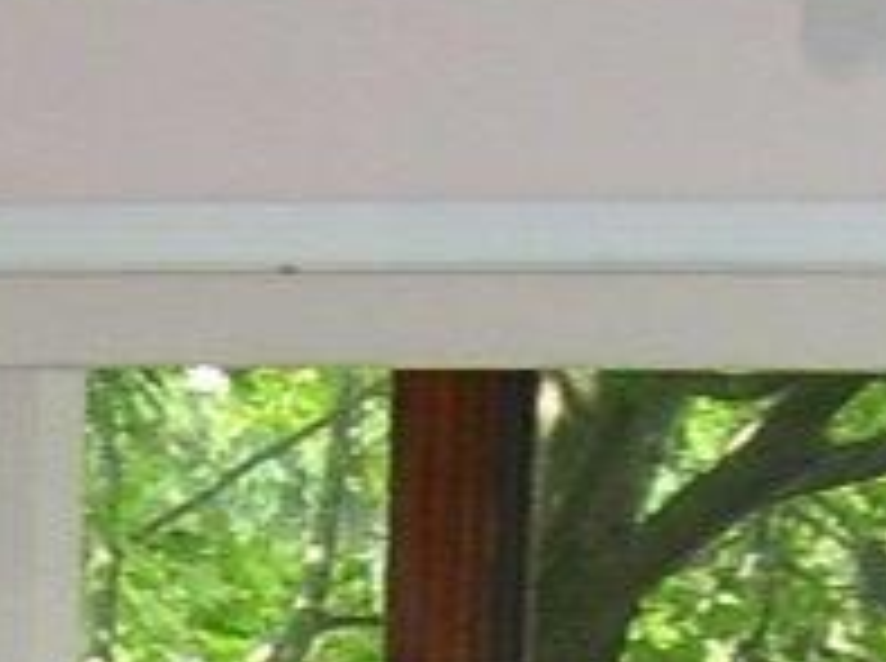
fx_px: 6362
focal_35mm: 249
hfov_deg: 8.0
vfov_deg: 5.6
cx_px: 157
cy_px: 1932
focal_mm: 5.6
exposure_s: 1/60
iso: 125
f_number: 2.7
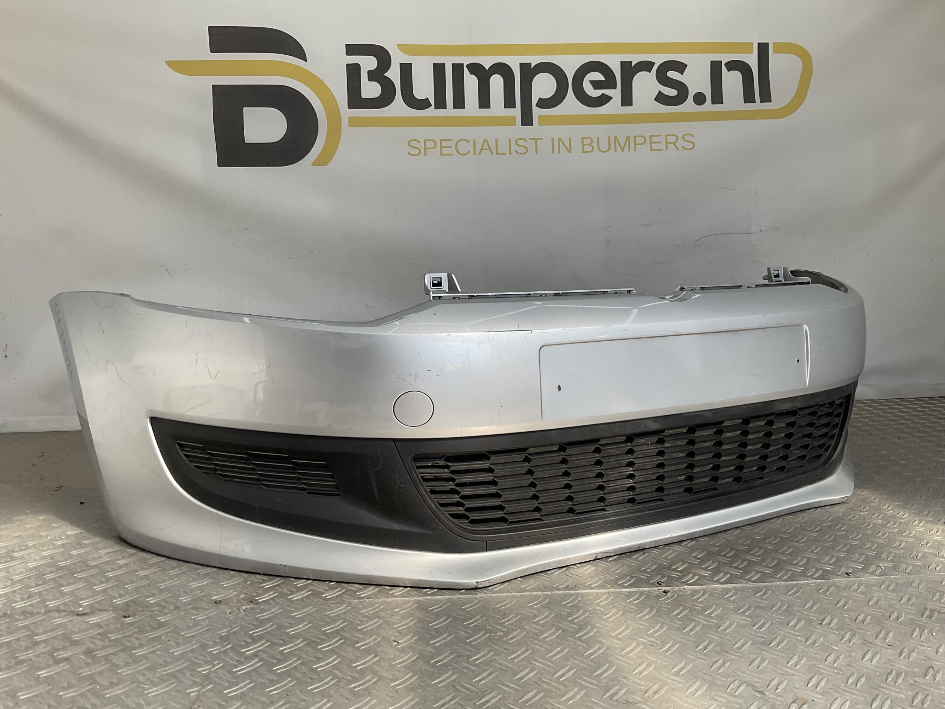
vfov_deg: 48.2
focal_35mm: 29
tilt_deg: -8.8
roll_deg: -0.2
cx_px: 472
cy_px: 354
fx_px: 792
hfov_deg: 61.7
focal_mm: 3
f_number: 1.8
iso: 16
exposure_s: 1/657
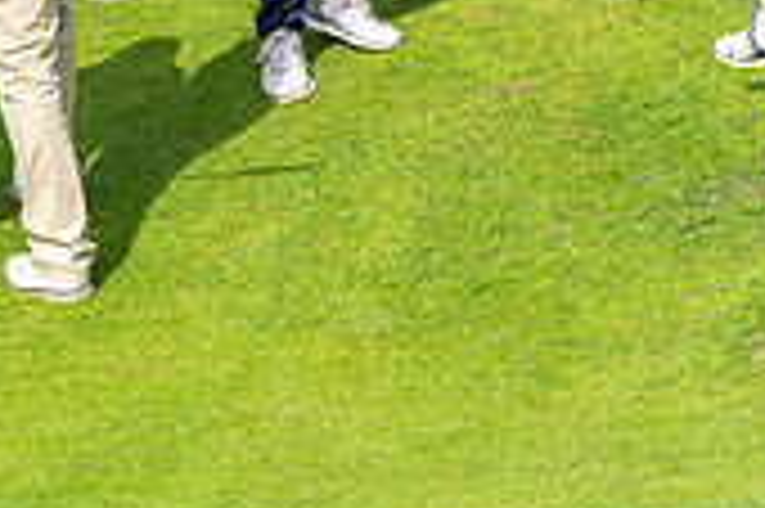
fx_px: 5074
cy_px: -324
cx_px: 616
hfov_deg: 8.6
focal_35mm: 239
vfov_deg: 5.7
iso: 100
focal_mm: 70
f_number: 5.6
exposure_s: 1/640
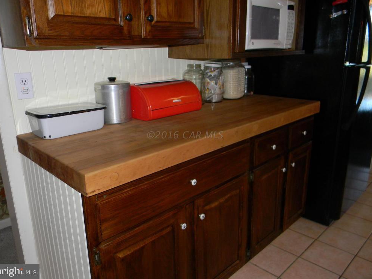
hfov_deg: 61.7
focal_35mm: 29
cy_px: 135
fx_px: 312
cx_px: 185
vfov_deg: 48.2
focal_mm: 5
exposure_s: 1/26
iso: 200
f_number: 3.5
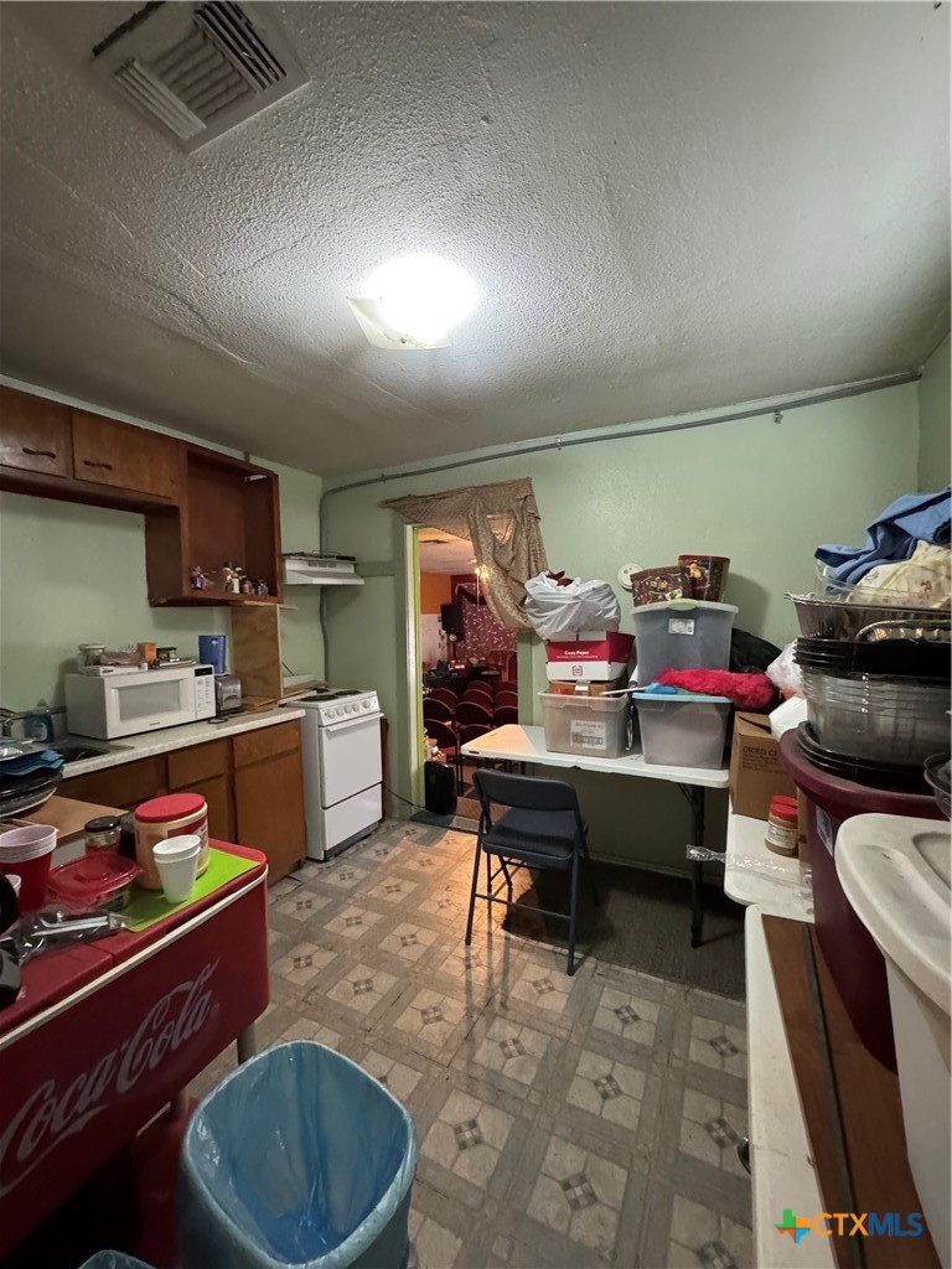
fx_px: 513
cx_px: 476
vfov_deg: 102.1
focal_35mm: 14
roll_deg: +0.9
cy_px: 634
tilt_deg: -2.0
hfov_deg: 85.7
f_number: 2.2
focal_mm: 2.22
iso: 1250
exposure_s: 1/40
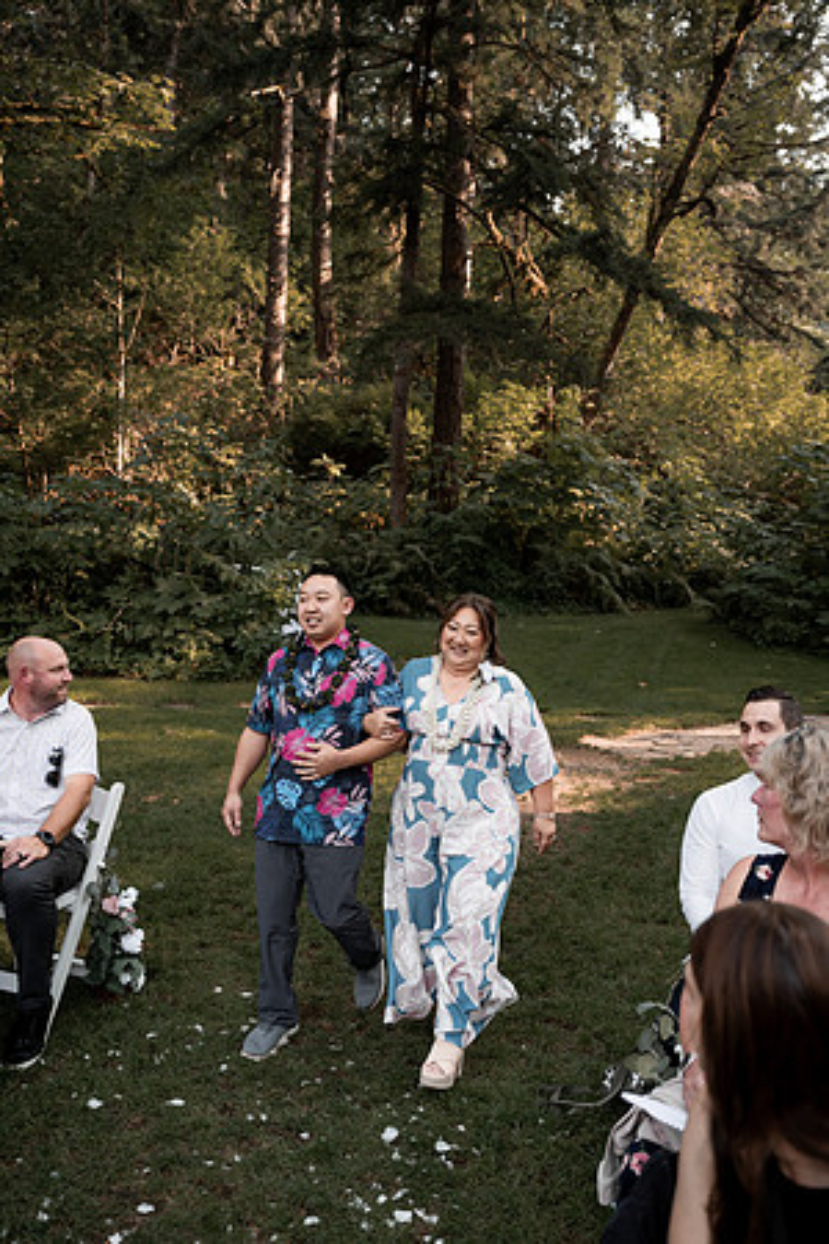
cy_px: 622
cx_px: 414
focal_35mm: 28
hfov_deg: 46.4
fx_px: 967
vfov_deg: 65.5
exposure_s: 1/640
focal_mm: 28
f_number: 2.8
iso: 200
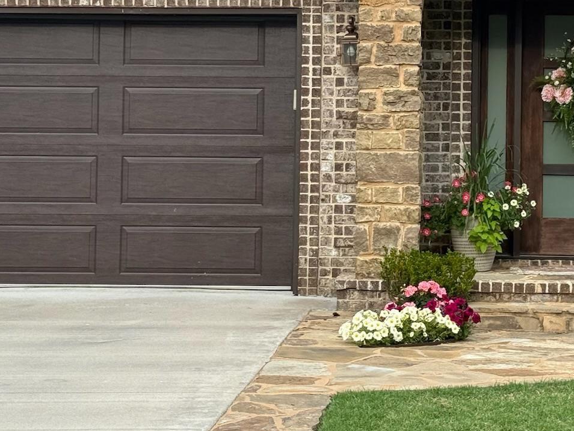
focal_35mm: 103
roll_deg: +0.9
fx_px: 1708
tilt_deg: +4.1
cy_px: 105
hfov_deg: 19.0
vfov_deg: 14.3
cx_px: 384
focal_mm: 6.76
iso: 80
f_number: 1.78
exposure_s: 1/828
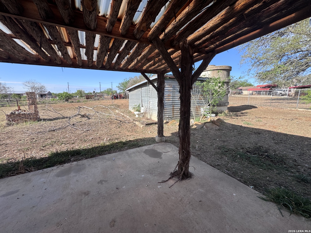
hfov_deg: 102.1
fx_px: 126
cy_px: 116
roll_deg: -0.3
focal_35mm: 14
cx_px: 156
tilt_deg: -9.6
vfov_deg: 85.7
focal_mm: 2.22
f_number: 2.2
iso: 50
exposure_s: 1/932
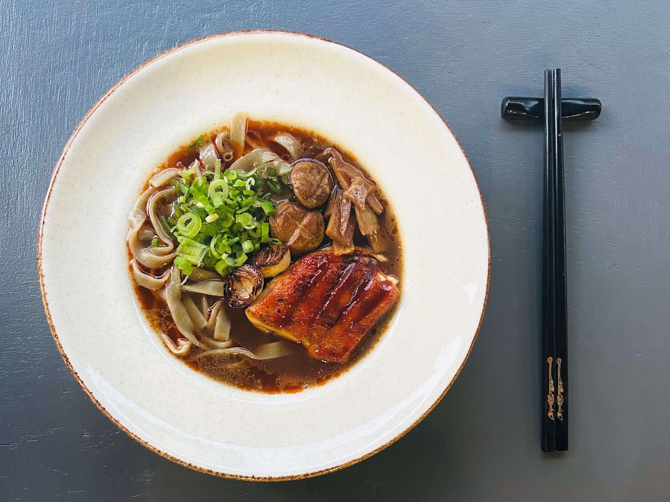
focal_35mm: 26
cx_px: 335
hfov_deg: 67.3
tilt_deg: -86.0
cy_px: 251
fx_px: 503
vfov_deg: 53.0
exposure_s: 1/60
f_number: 1.5
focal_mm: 5.7
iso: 400
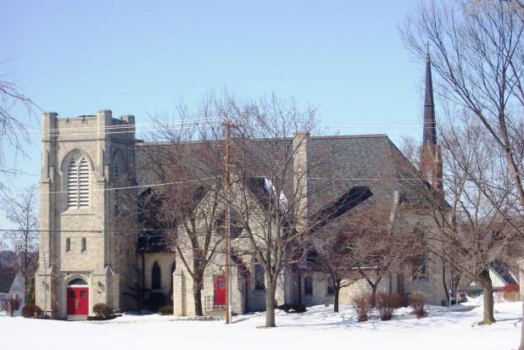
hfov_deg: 17.3
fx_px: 1719
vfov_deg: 11.6
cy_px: 171
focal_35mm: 118
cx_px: 270
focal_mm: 24
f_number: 8
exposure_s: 1/350
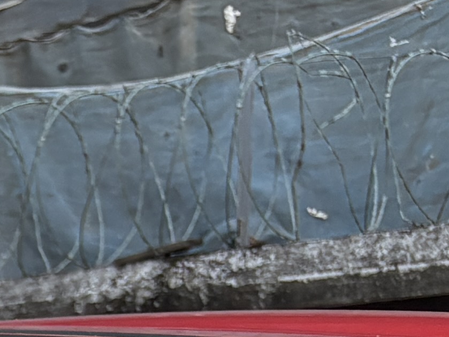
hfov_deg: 9.3
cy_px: 1089
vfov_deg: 7.2
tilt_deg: -11.4
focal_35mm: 177
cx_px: -818
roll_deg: +2.7
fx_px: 2296
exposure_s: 1/145
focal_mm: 5.96
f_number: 1.6
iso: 80
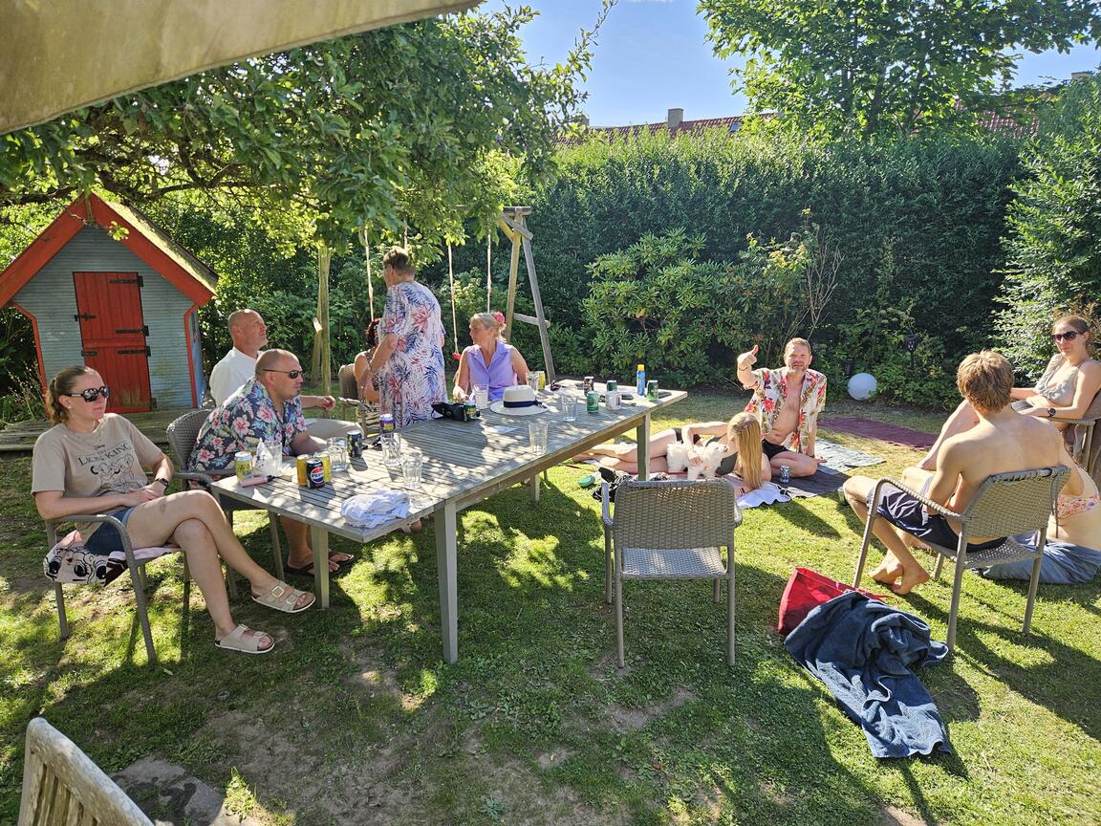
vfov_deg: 58.9
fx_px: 732
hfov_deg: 73.9
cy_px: 413
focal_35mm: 23
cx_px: 550
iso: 25
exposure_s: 1/287
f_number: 1.8
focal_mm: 5.4
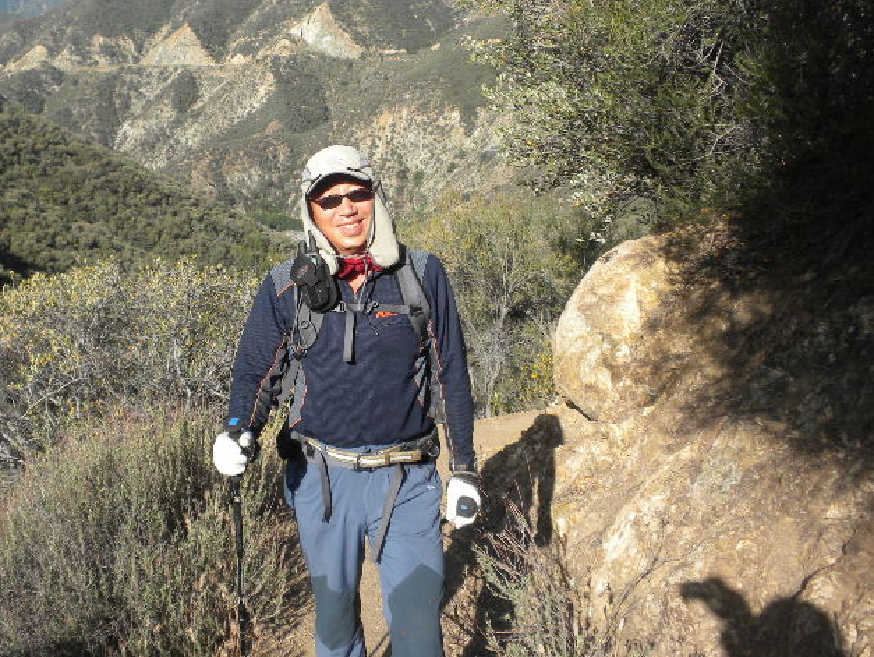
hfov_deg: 41.0
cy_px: 255
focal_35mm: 46
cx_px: 348
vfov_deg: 31.4
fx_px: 1162
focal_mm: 6.6
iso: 70
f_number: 3.5
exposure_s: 1/505
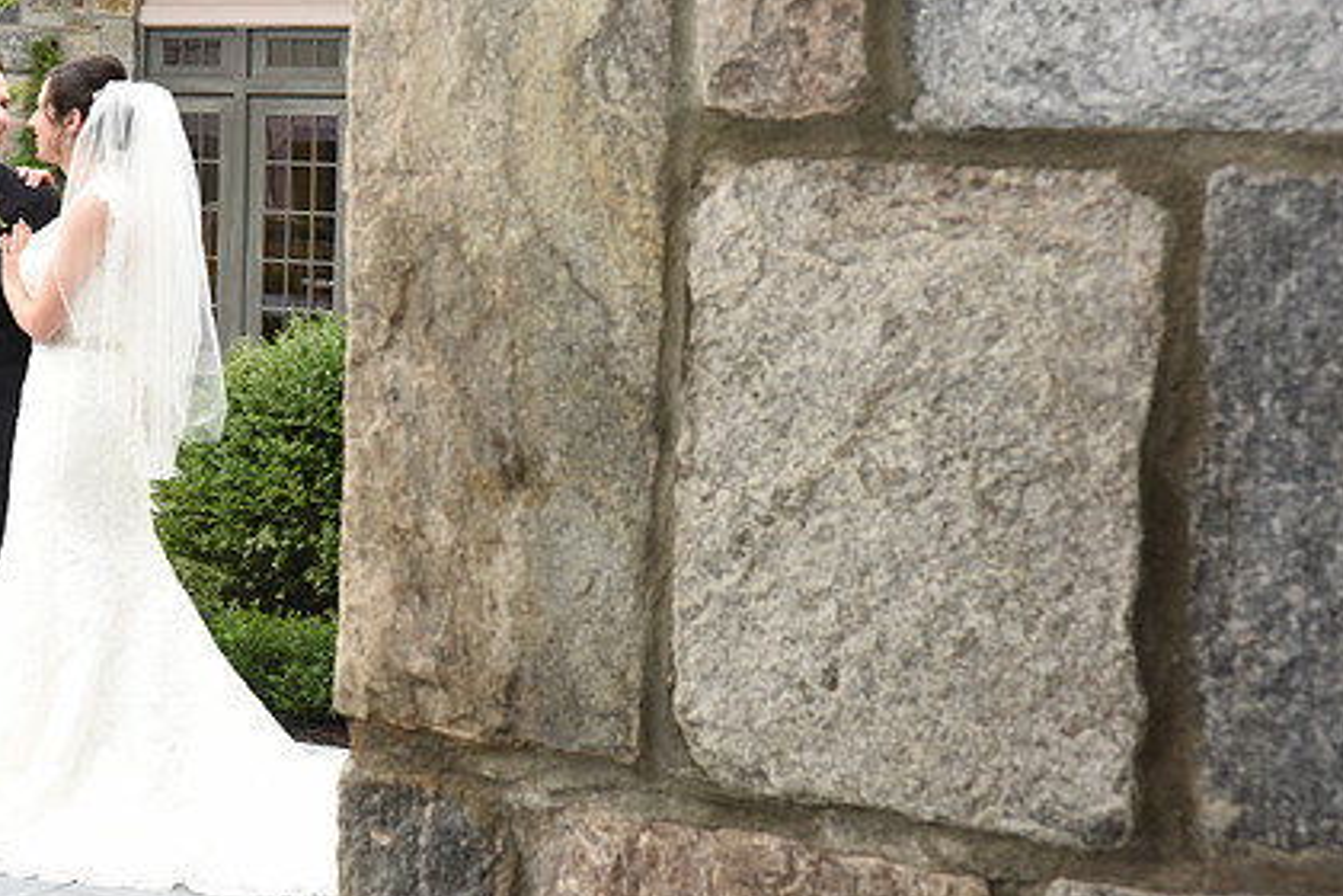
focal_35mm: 76
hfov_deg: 26.5
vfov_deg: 17.9
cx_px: 460
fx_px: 2835
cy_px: 434
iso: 1000
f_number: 9
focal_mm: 55
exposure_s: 1/200
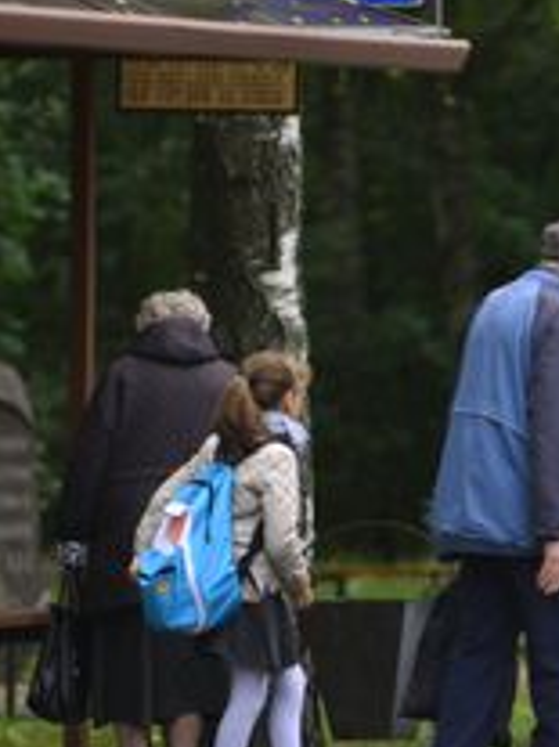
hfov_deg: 2.3
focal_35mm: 650
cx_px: 790
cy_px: 346
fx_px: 14010
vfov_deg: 3.1
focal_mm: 200
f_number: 2.8
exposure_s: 1/60
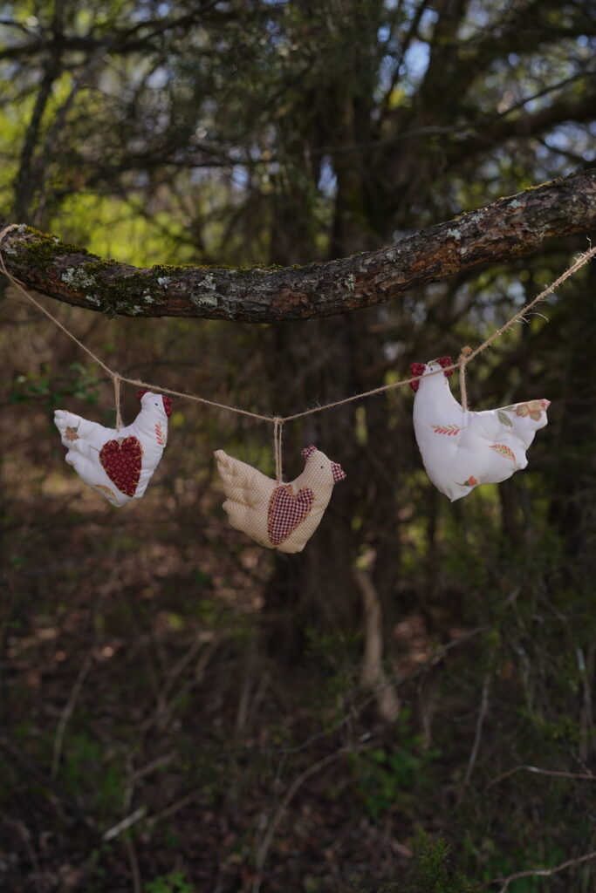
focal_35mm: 35
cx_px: 298
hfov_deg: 37.9
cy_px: 446
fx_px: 869
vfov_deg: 54.4
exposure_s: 1/500
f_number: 2.5
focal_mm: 35
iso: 64
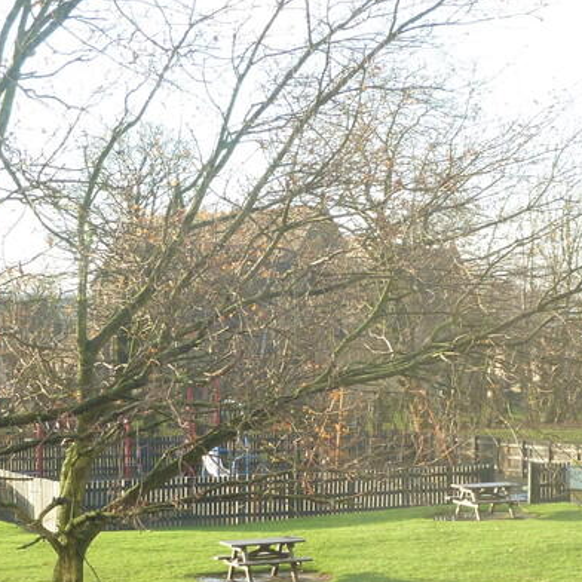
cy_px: 376
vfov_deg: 17.9
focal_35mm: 97
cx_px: 339
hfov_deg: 17.9
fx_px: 1845
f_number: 3.7
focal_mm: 6.9
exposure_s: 1/40
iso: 80
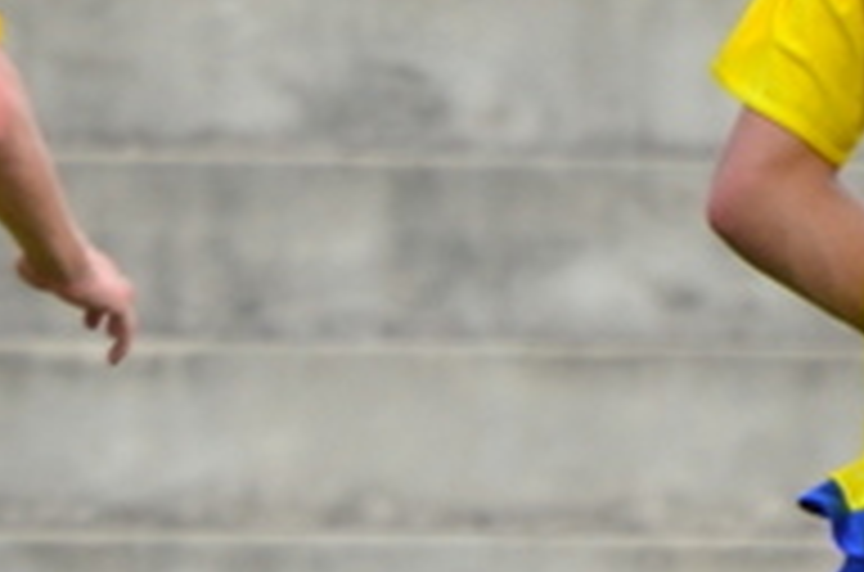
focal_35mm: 2443
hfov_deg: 0.8
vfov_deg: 0.6
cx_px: -882
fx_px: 58487
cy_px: 655
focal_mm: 260
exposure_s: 1/500
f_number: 5.6
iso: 250
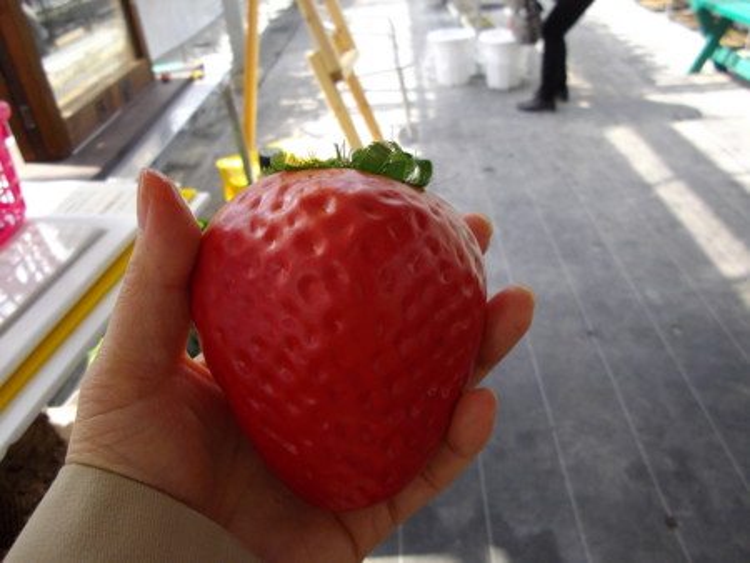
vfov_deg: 51.4
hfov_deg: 65.3
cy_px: 282
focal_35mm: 27
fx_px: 585
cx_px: 375
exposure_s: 1/125
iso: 100
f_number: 3.2
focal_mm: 4.9
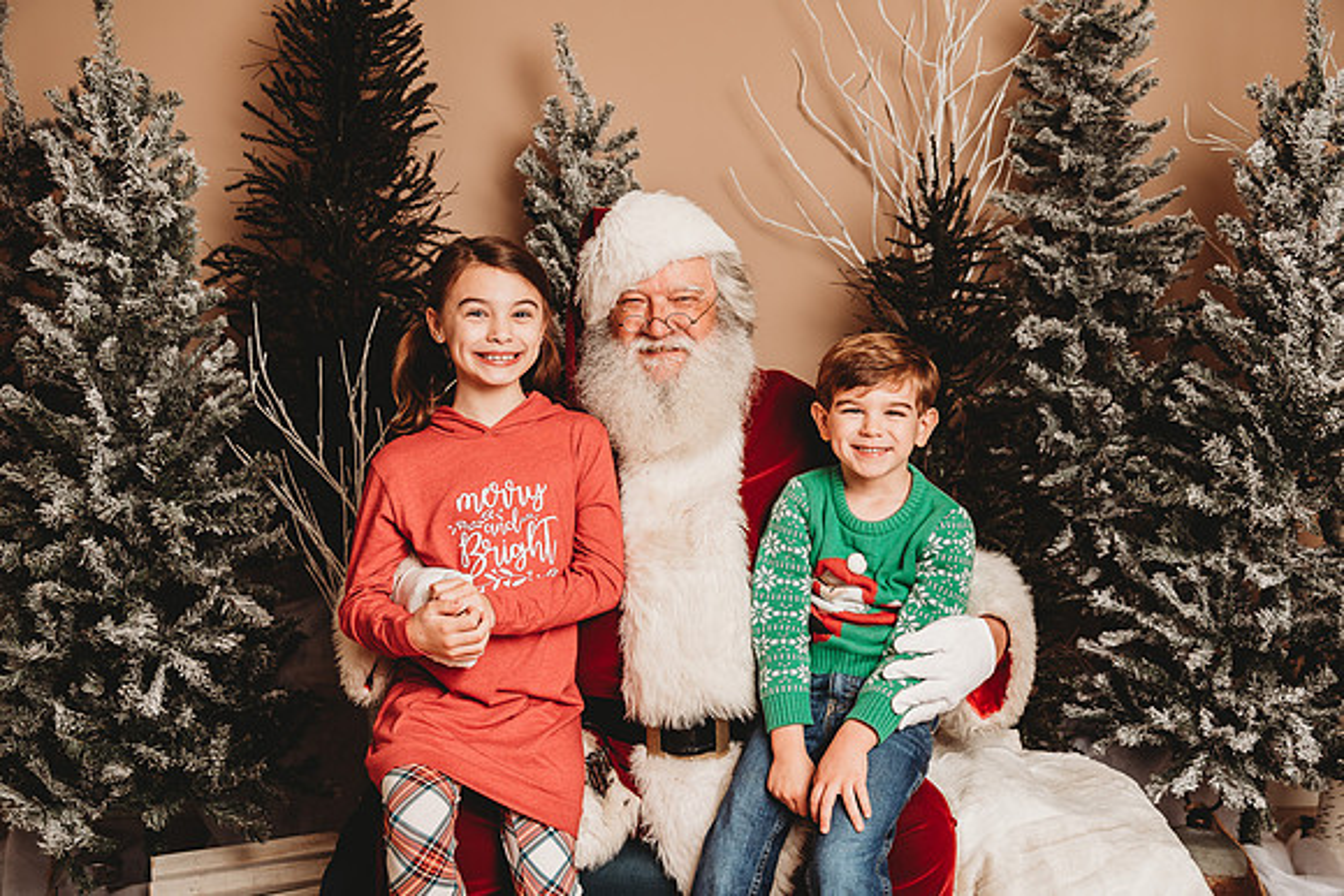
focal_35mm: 37
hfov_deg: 52.0
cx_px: 684
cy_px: 448
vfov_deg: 36.1
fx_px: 1377
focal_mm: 35
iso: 100
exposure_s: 1/160
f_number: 4
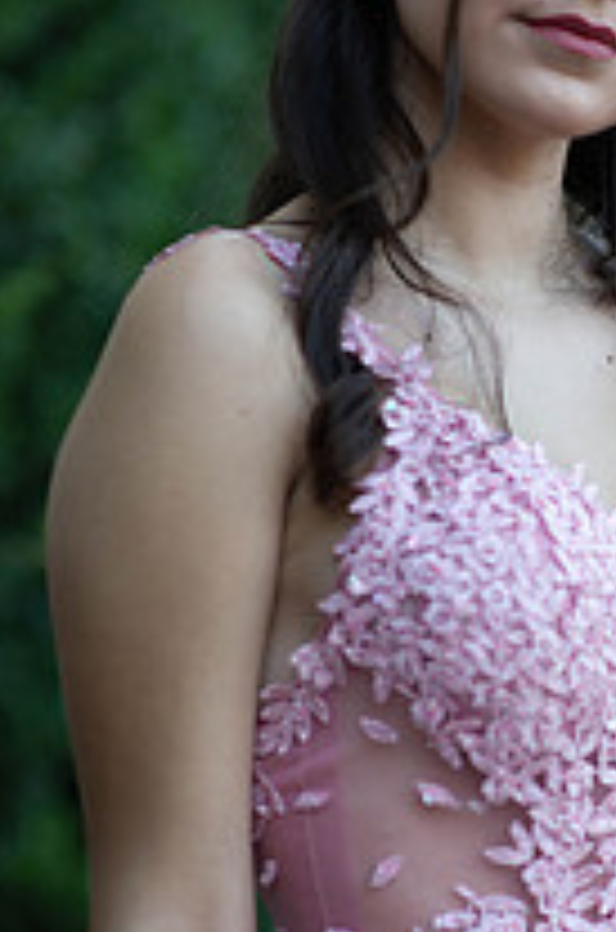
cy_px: 572
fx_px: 4772
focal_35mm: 185
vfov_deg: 11.1
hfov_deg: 7.4
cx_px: 641
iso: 250
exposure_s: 1/640
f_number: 2
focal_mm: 85
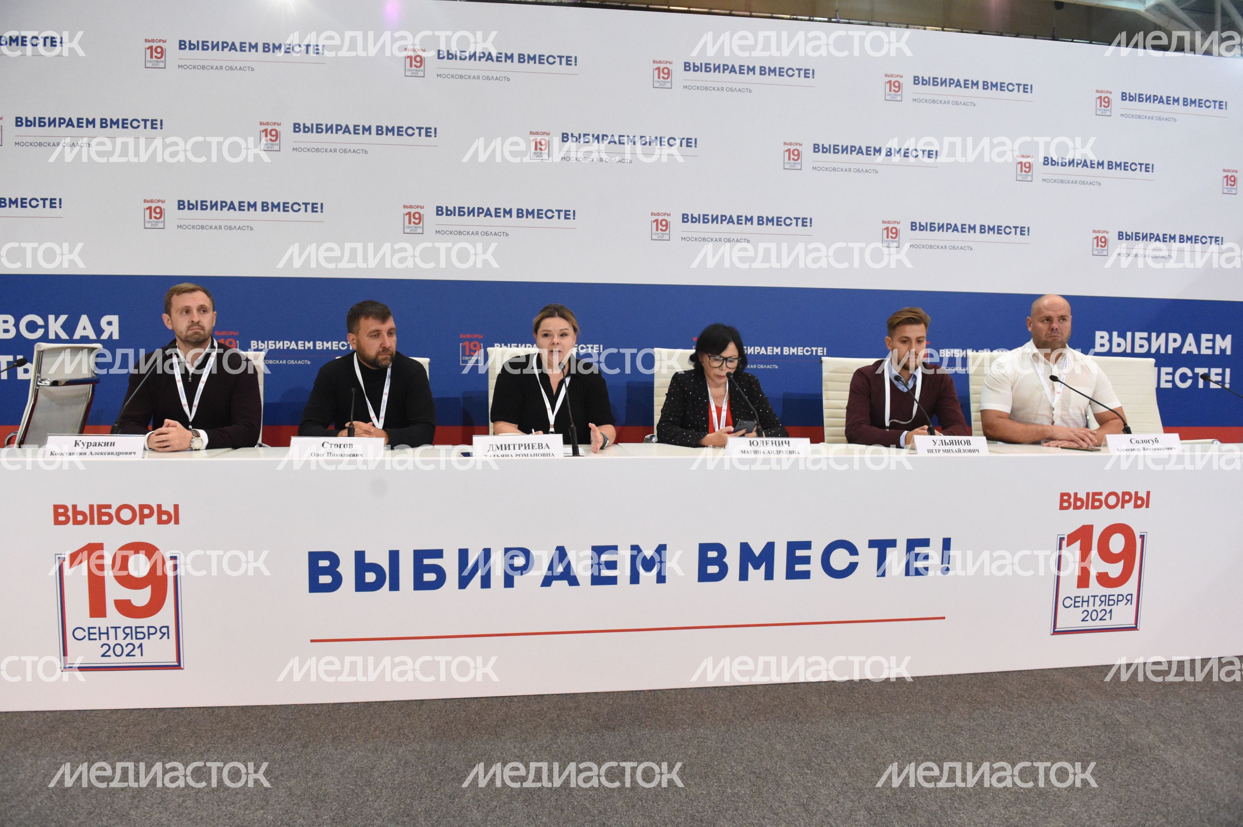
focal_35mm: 24
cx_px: 622
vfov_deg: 53.1
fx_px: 828
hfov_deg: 73.8
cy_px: 414
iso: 11400
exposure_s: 1/400
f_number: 5
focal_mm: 24
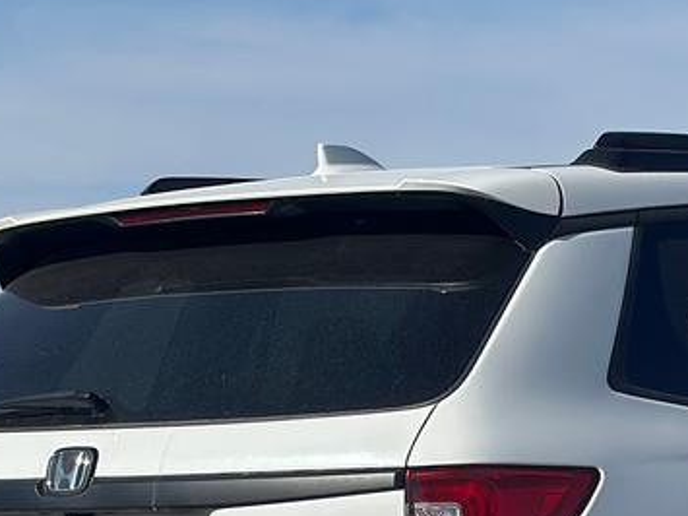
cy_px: 559
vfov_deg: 8.5
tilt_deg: -2.8
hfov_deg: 11.4
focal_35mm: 173
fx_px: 3437
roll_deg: +1.2
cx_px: 438
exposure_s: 1/8197
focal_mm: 6.86
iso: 100
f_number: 1.78
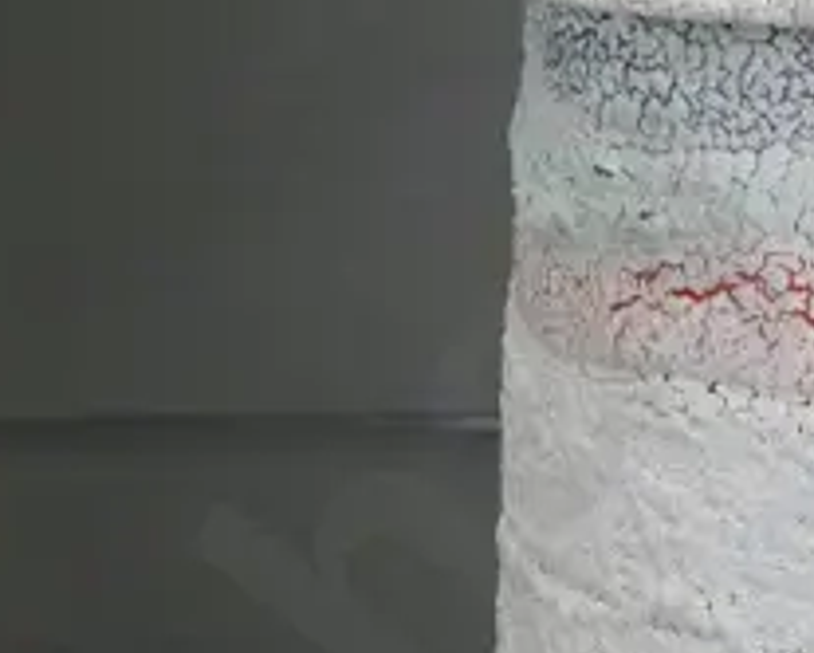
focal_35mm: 212
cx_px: 889
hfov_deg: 9.0
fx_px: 5112
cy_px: -71
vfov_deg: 7.3
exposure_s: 1/200
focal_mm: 22
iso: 3200
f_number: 5
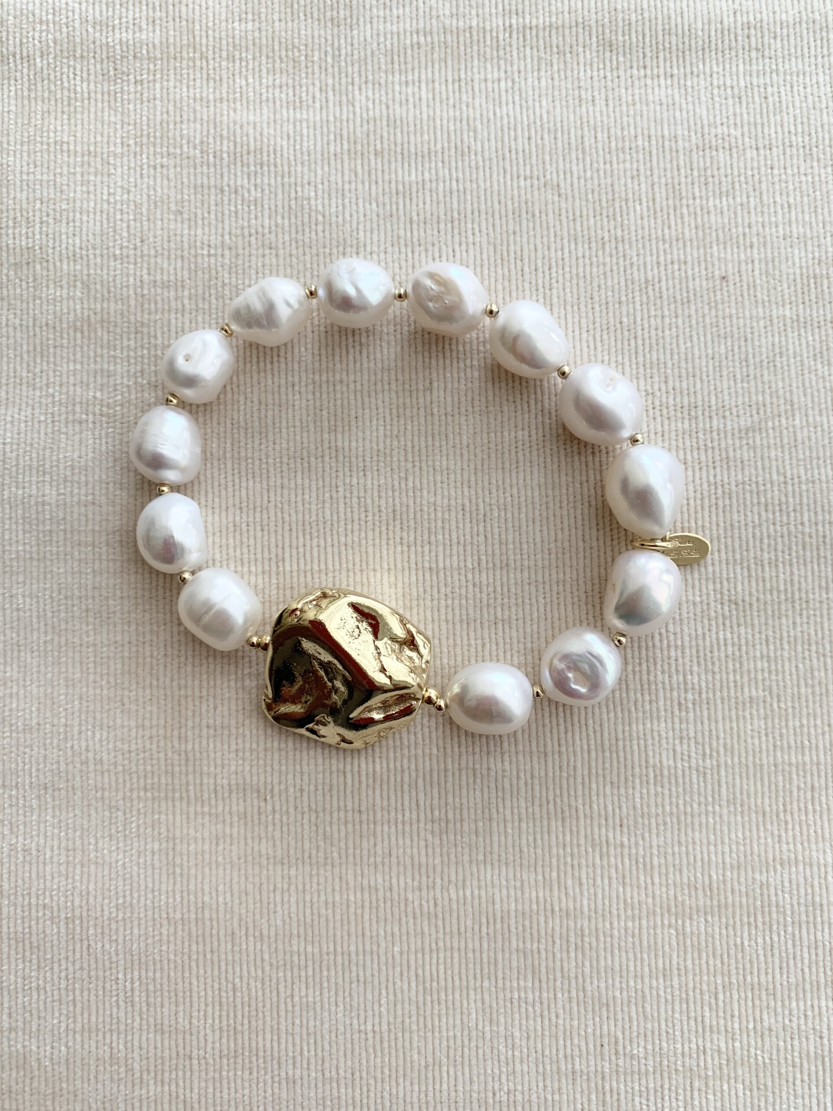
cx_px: 416
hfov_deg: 53.1
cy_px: 556
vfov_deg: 67.3
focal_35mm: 26
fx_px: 834
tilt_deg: -84.4
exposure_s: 1/90
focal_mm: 4.25
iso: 100
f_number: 1.8
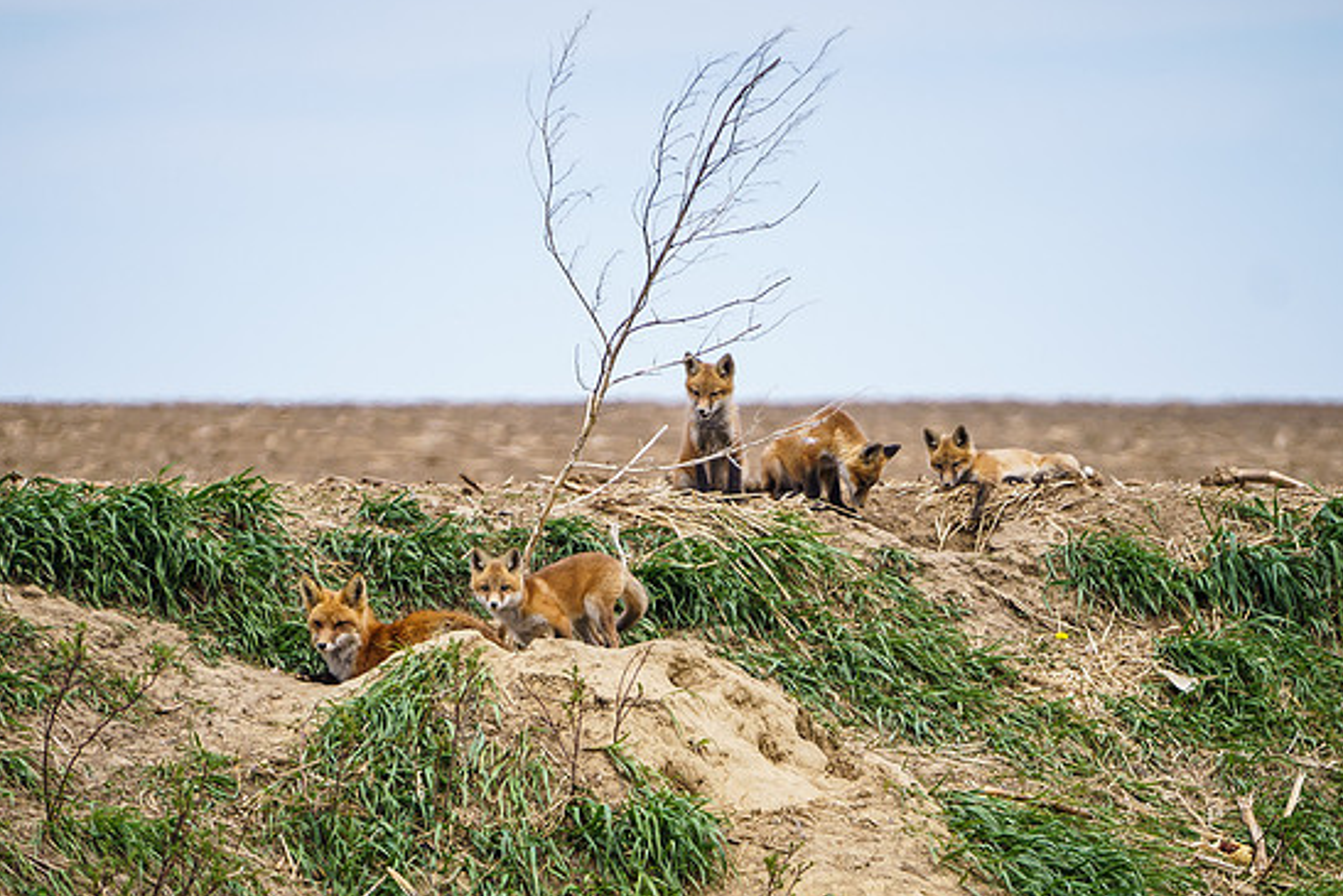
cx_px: 658
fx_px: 13507
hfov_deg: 5.7
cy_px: 769
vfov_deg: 3.8
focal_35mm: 362
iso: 400
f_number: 4
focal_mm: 200
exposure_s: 1/3200
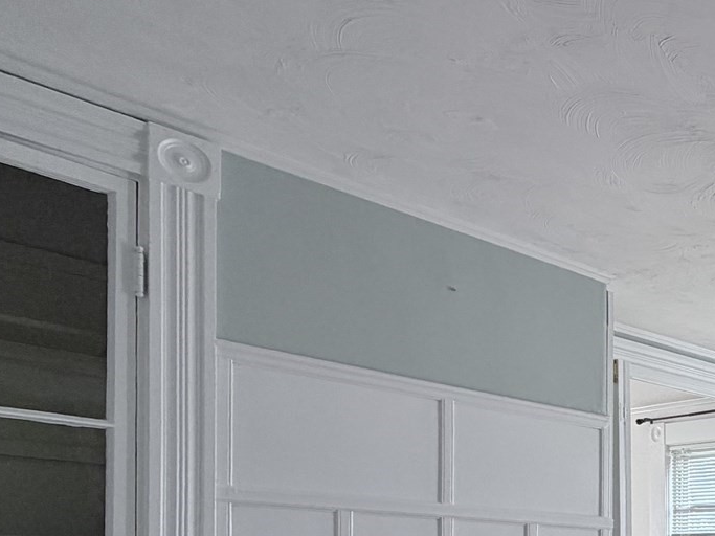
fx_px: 867
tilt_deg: +0.4
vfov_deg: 30.7
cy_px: 586
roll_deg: -0.5
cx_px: 995
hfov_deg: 31.0
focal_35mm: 42
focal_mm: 2.22
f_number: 2.2
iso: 64
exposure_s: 1/121
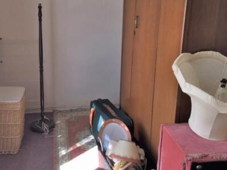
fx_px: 275
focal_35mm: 42
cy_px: 55
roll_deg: -0.7
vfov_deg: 34.0
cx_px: 85
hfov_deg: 44.4
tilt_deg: -12.0
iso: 25
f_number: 2.2
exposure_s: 1/127
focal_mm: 4.15
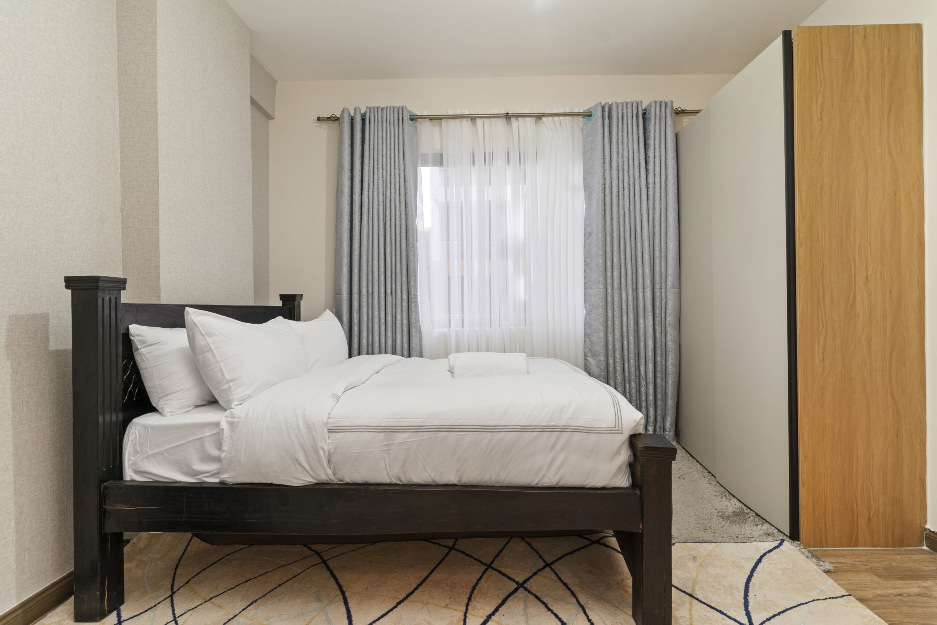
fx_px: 442
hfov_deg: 93.3
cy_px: 312
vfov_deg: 70.4
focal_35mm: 17
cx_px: 468
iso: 200
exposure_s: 1/3
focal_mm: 17
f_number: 7.1
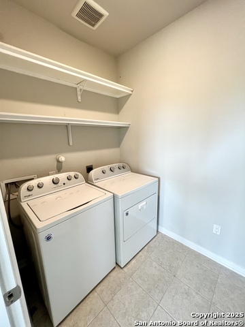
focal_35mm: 13
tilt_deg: -11.0
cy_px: 164
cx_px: 122
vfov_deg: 106.2
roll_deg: +1.0
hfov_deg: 89.9
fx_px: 123
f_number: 1.8
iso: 200
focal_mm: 1.57
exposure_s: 1/120
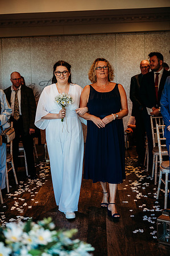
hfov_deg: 28.0
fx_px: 341
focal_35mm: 48
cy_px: 128
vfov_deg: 41.2
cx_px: 85
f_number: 2.8
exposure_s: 1/200
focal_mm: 48
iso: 1100
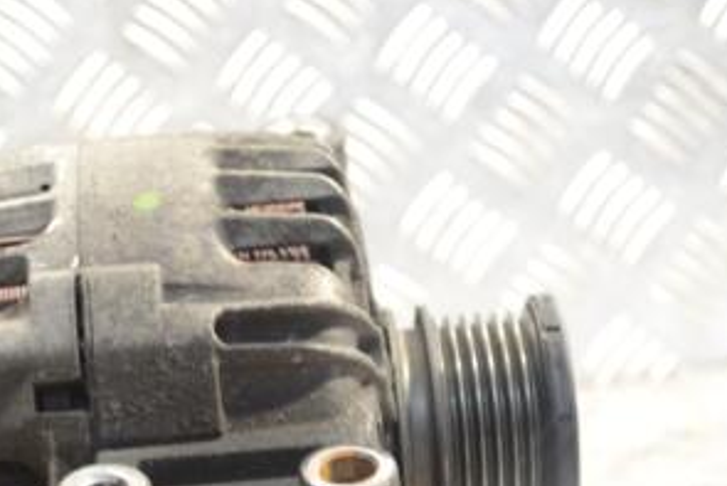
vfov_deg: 11.7
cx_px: 163
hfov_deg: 17.5
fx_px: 2344
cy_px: 442
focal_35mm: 116
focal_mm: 38
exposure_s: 1/30
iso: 900
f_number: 5
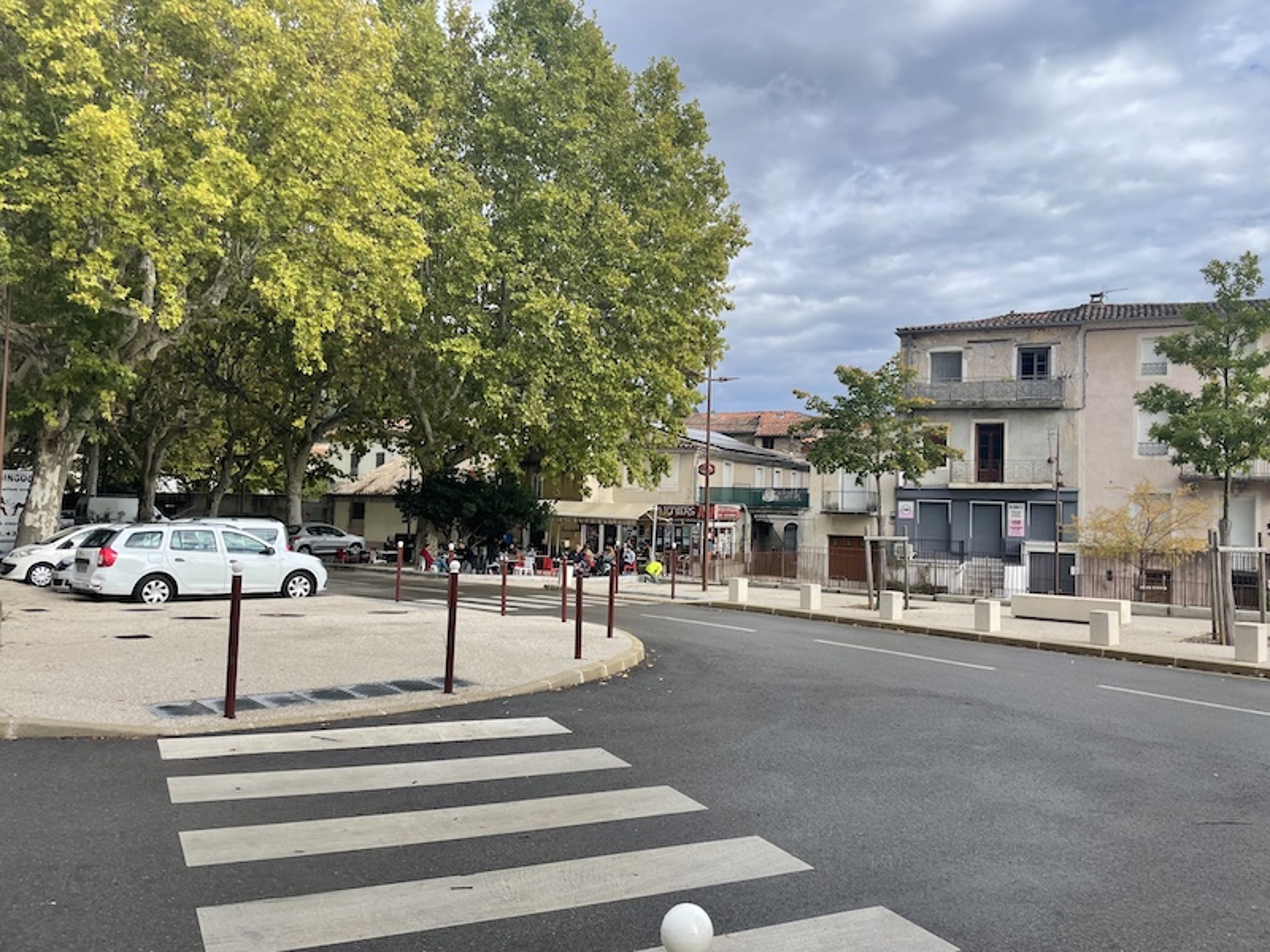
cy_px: 476
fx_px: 954
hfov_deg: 67.3
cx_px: 635
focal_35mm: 26
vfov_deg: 53.1
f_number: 1.6
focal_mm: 4.2
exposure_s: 1/1416
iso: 32
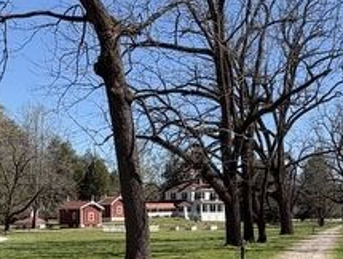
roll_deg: +1.8
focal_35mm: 52
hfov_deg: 35.3
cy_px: 195
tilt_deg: +3.5
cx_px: 284
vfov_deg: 27.7
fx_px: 516
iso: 50
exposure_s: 1/1346
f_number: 2.2
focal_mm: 2.22
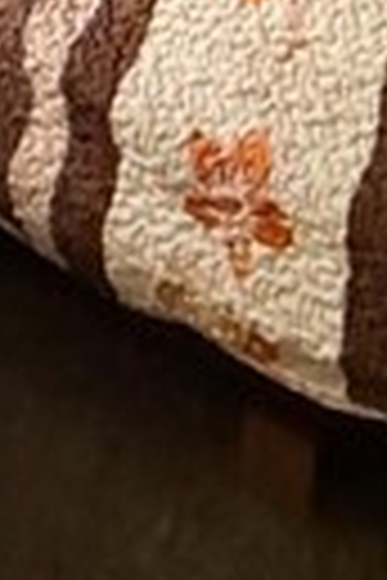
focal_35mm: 116
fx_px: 1870
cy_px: -778
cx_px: 558
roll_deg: +0.3
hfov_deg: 11.4
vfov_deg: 13.4
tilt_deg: -9.7
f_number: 2.2
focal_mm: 2.22
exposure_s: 1/40
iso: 1250
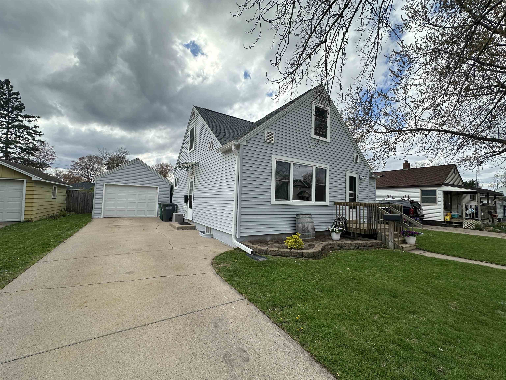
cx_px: 253
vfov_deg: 85.7
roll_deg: -2.0
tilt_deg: +4.3
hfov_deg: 102.1
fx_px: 205
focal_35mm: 14
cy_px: 190
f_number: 2.2
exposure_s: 1/1043
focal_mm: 2.22
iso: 40
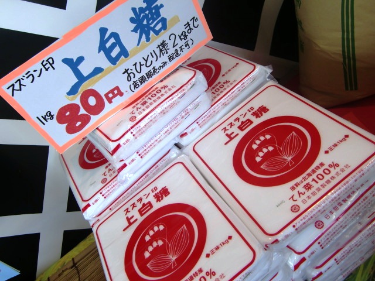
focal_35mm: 33
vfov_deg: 42.9
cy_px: 140
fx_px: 357
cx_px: 188
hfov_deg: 55.4
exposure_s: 1/60
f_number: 2.7
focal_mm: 5.8
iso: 64
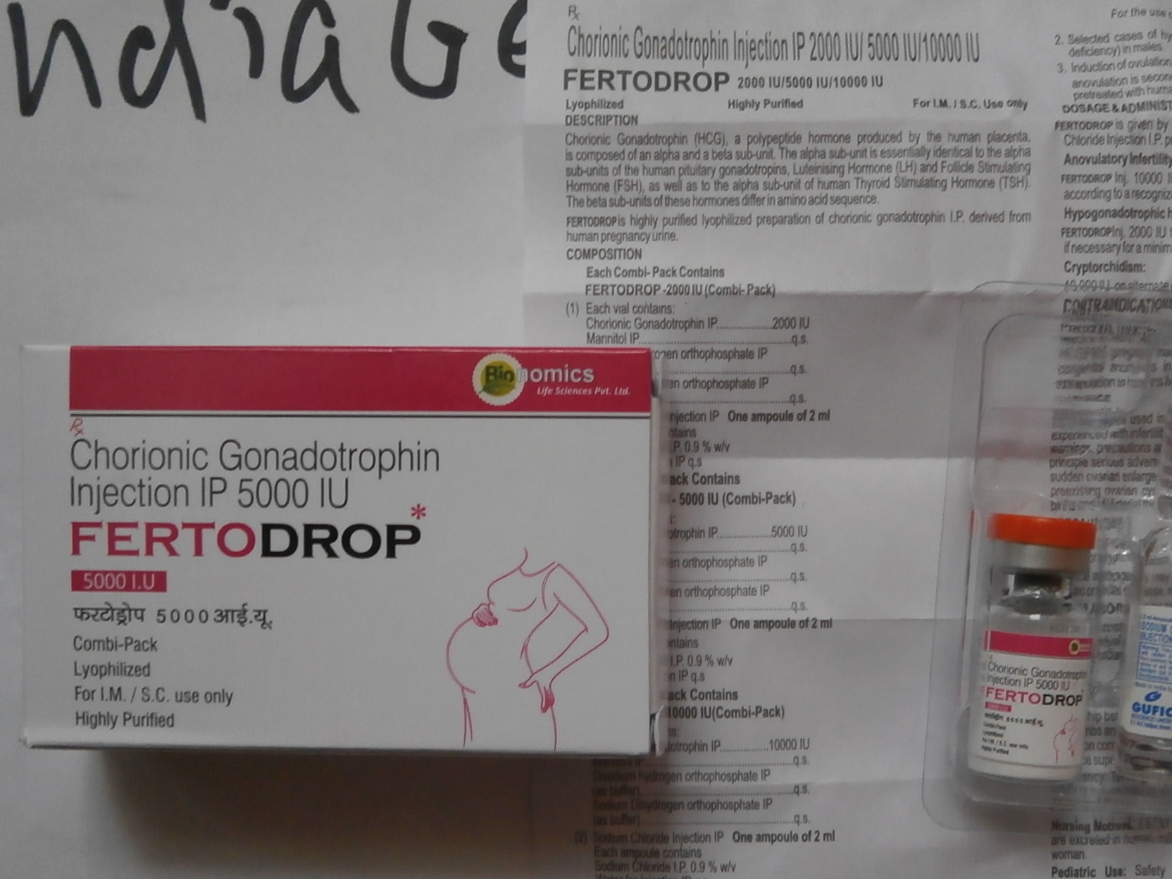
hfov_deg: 46.7
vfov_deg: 35.7
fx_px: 1354
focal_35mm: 40
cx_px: 651
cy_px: 566
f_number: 2.8
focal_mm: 4.7
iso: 200
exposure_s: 1/30
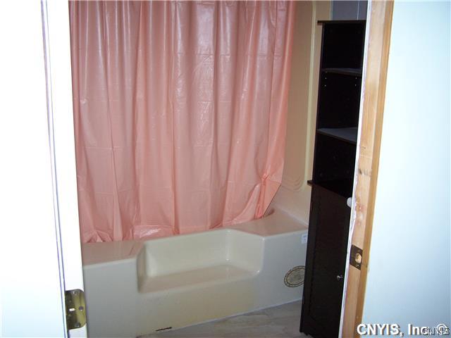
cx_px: 226
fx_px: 495
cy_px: 169
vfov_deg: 37.7
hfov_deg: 49.0
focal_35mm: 38
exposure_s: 1/60
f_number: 2.8
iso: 140
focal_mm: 6.3
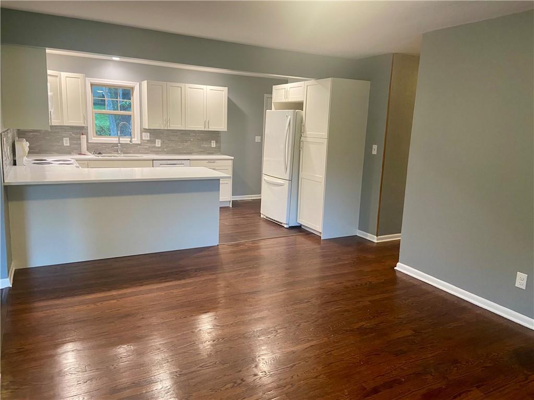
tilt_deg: -11.8
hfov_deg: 67.3
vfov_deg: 53.1
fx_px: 401
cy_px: 200
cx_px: 267
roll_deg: -2.2
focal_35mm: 26
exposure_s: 1/60
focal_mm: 4.25
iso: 250
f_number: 1.8
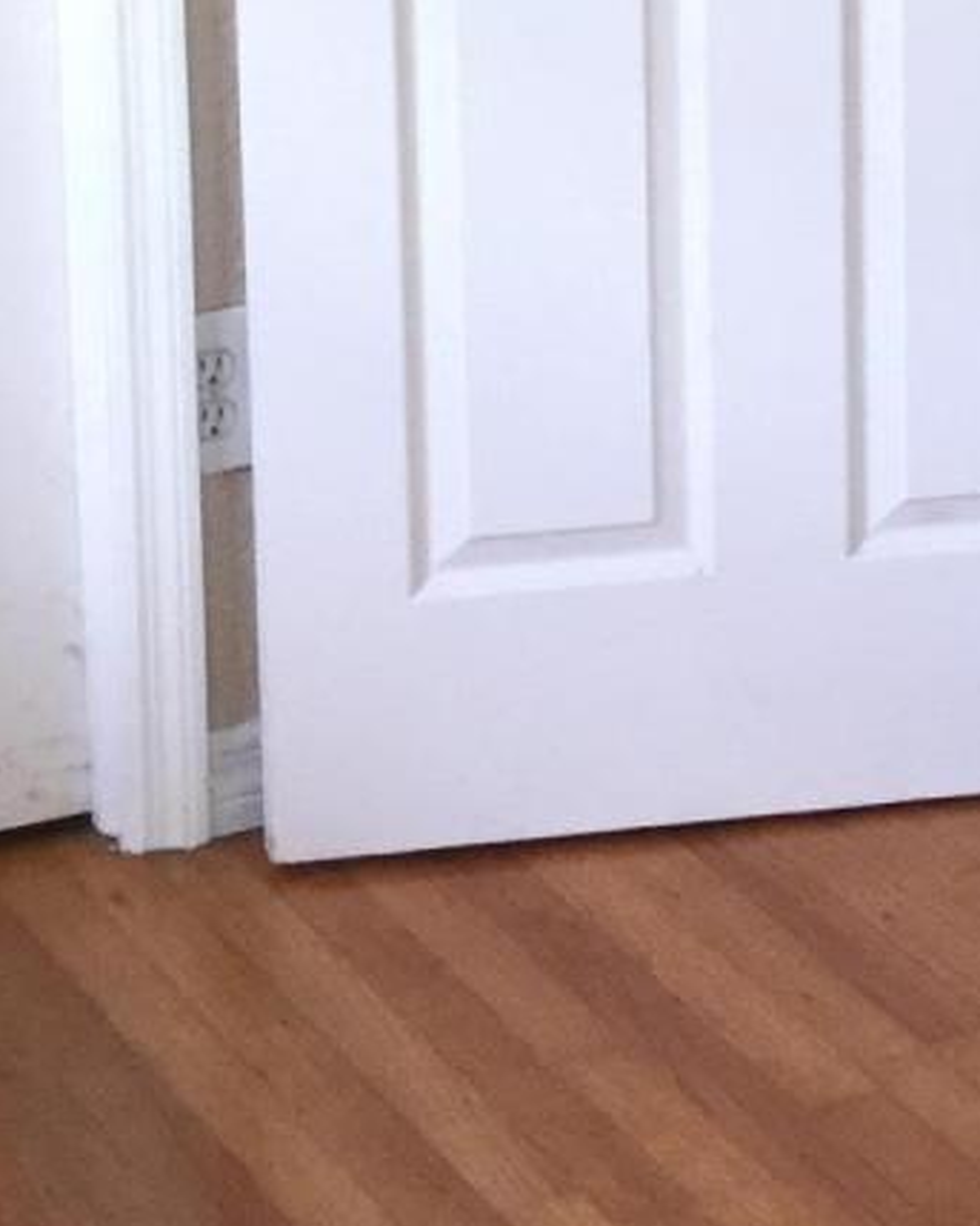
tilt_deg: -11.4
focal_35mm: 141
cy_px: -214
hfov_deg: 10.8
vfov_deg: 13.3
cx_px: 1131
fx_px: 5114
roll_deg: -0.3
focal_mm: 3.3
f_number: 2.4
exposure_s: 1/30
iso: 50
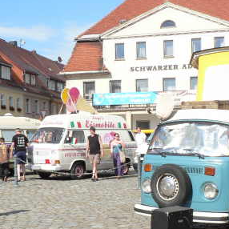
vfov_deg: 24.3
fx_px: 531
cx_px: 153
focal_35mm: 71
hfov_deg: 24.2
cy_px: 131
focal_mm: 6.9
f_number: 4
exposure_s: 1/160
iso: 64
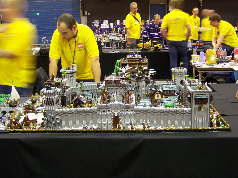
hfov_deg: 43.9
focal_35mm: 43
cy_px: 89
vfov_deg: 33.6
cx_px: 119
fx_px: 296
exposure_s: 1/2
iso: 80
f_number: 2.9
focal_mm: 7.1
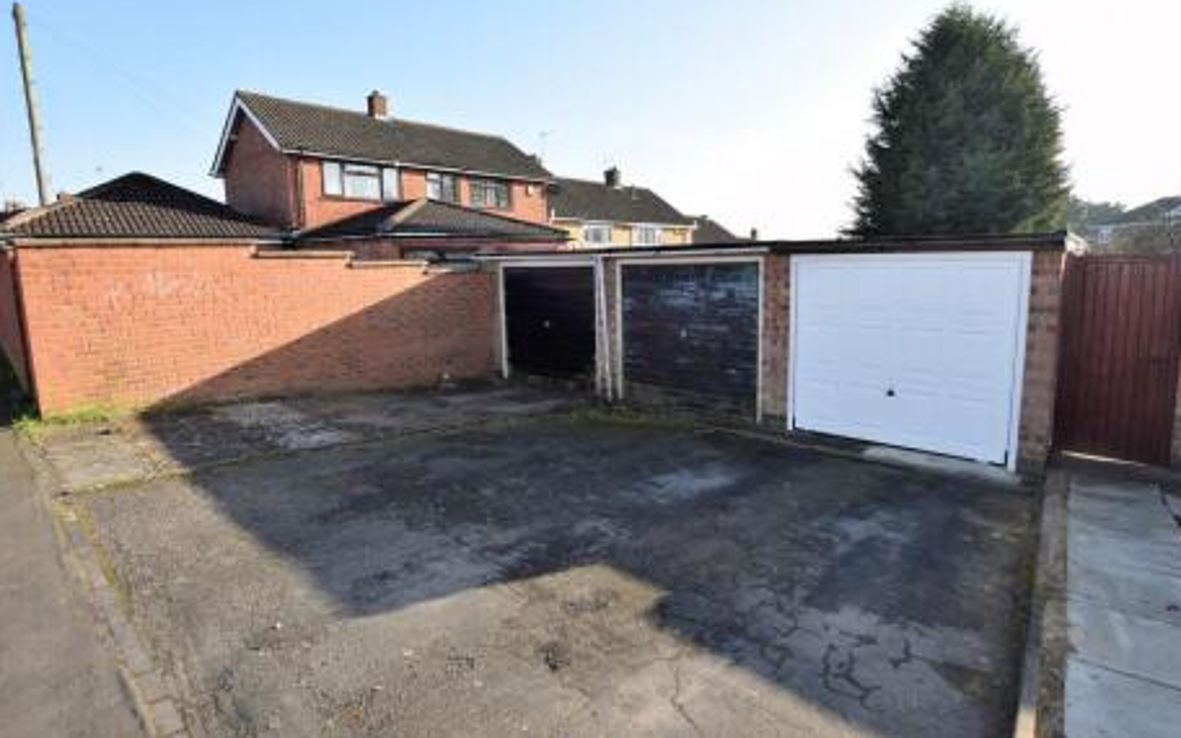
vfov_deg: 66.2
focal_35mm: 18
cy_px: 333
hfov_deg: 92.6
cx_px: 606
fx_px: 564
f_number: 6.3
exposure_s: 1/160
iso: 100
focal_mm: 11
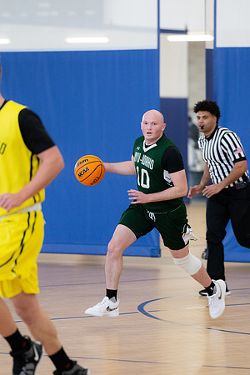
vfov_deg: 8.2
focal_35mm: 251
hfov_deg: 5.5
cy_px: 186
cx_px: 156
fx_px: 2612
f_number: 3.5
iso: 3200
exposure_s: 1/500
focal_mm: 165
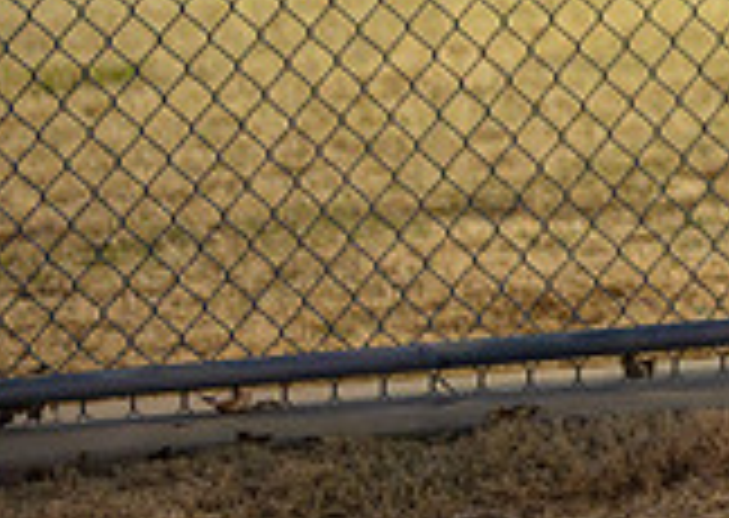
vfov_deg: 6.8
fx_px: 4298
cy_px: -159
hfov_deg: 9.2
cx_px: 1395
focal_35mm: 208
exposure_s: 1/320
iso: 1600
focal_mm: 50
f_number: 1.2
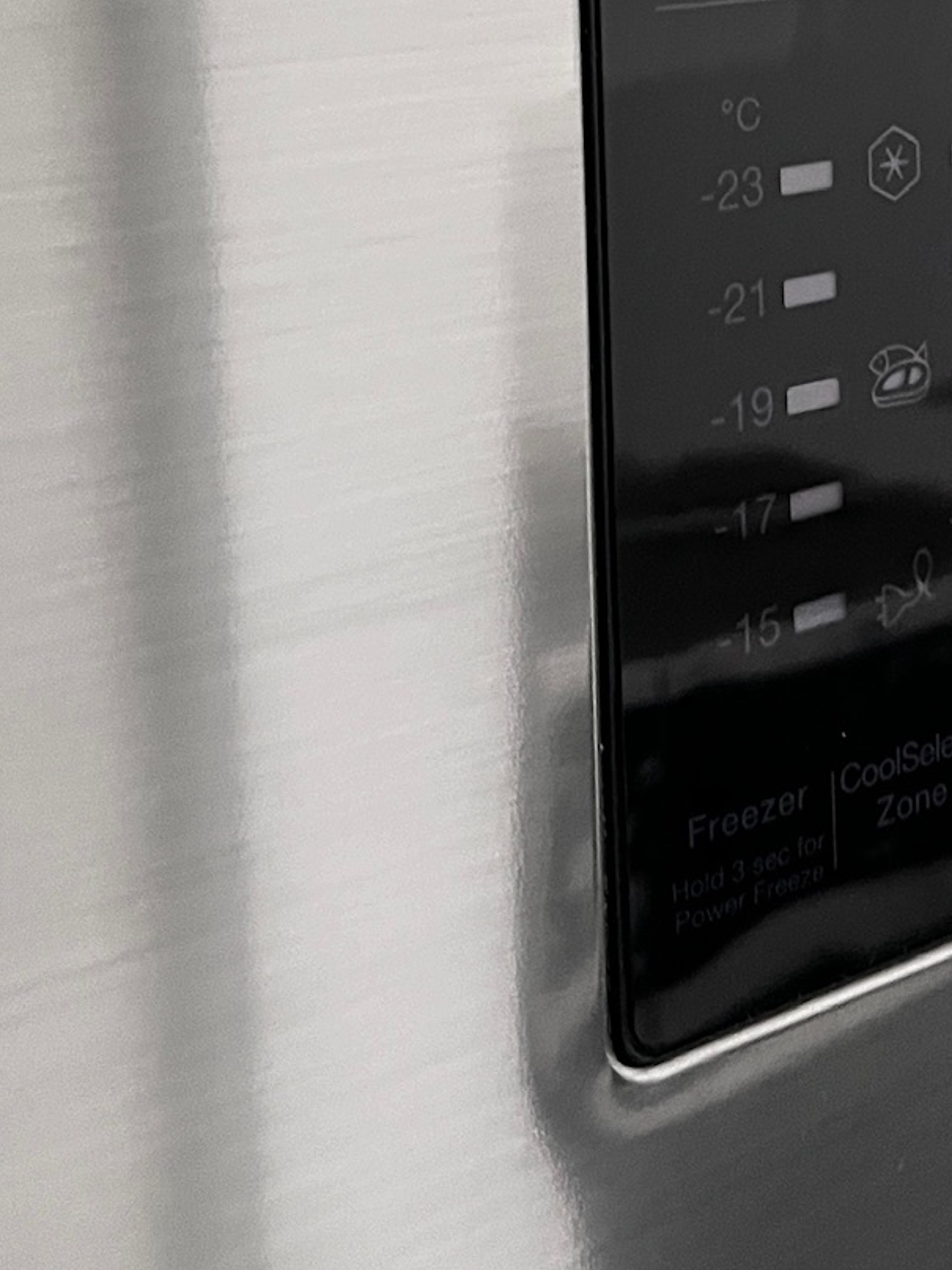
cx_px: 850
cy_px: -35
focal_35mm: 66
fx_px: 2421
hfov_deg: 21.8
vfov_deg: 27.5
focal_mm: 5.1
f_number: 1.6
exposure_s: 1/60
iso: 500
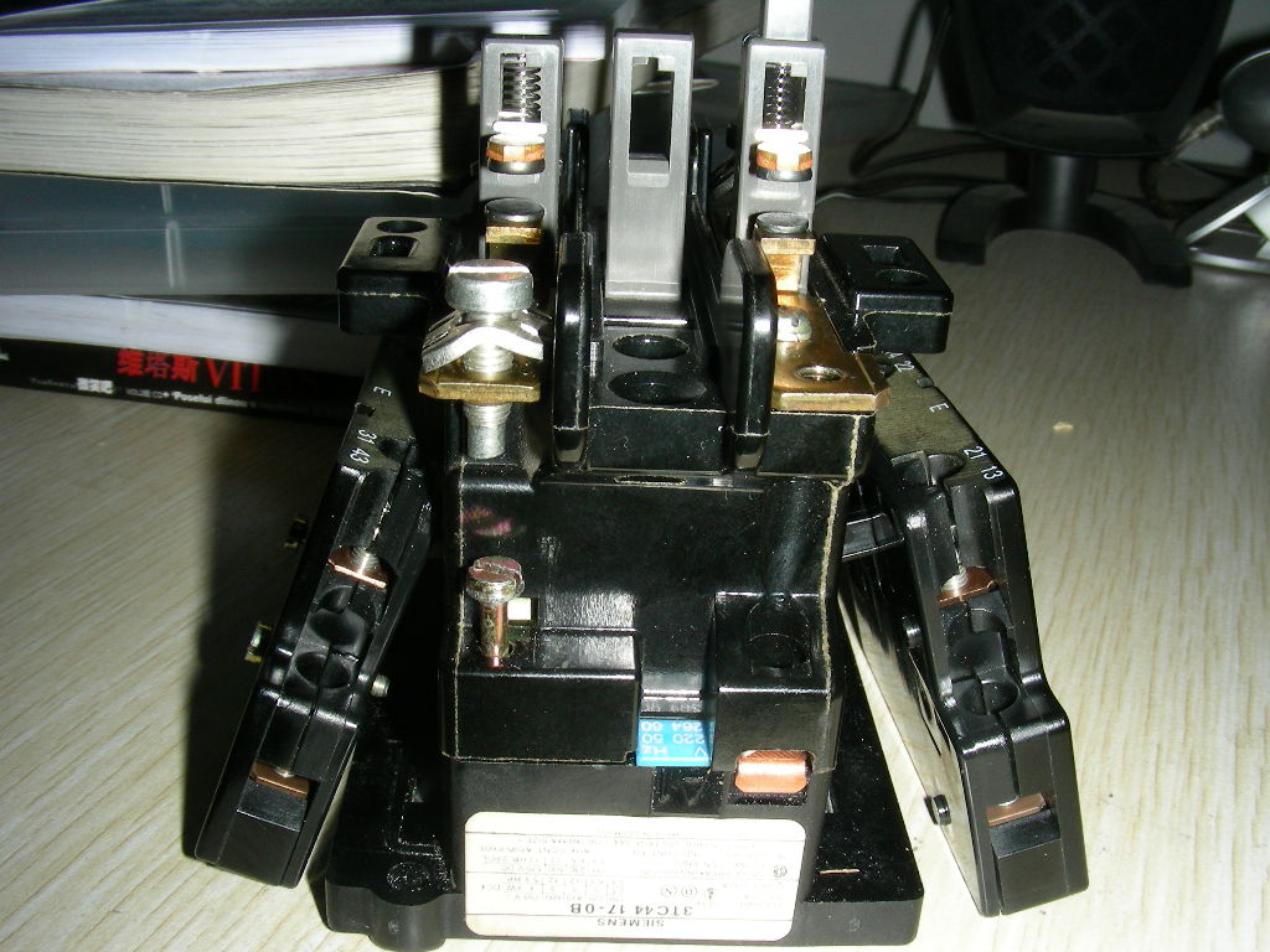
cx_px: 635
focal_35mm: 38
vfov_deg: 37.7
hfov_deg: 49.0
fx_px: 1394
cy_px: 476
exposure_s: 1/60.1
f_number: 6.8
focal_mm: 6.3
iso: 50
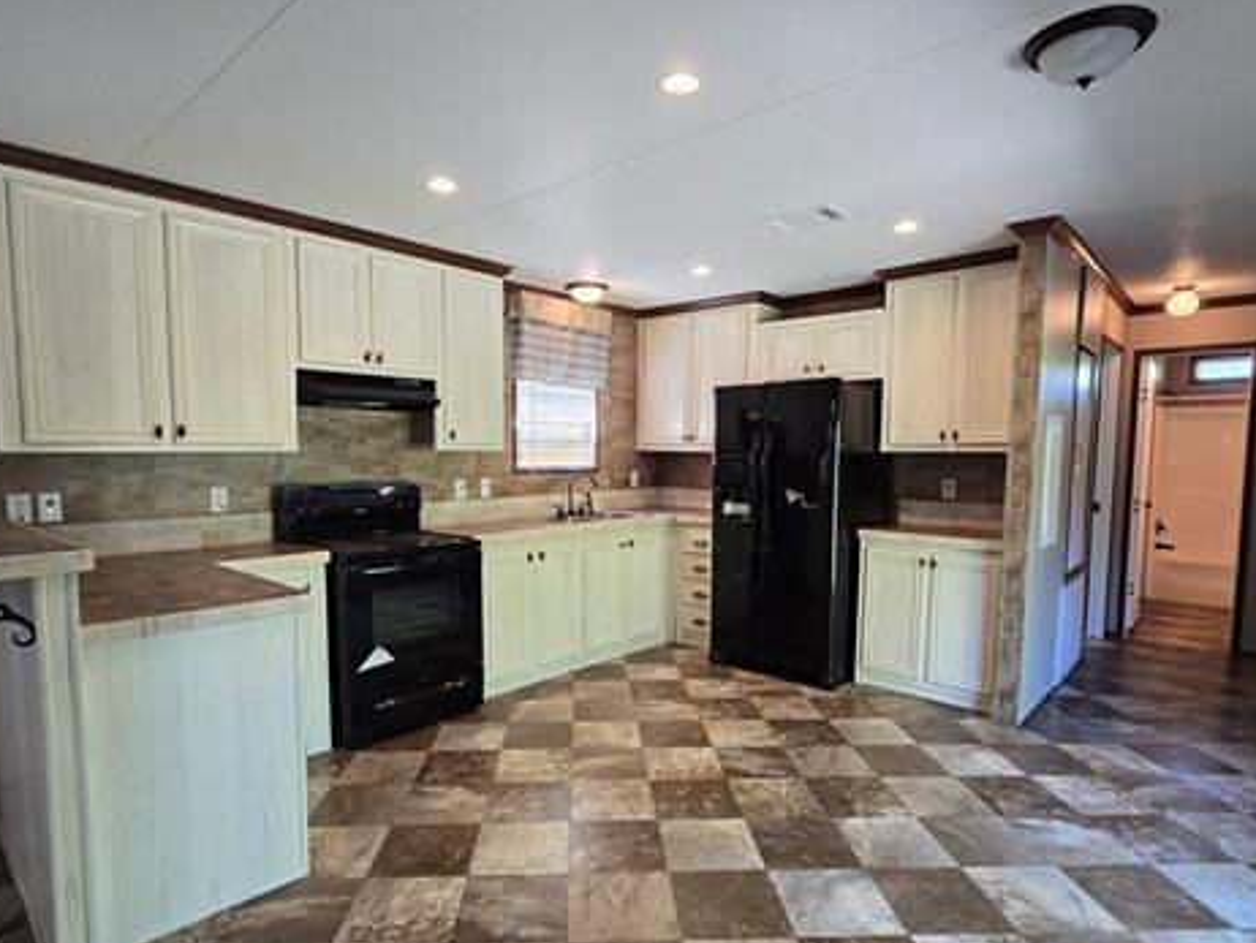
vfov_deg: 71.5
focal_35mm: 18
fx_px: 653
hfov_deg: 87.7
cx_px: 612
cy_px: 508
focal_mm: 2.2
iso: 200
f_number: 2.2
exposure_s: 1/60
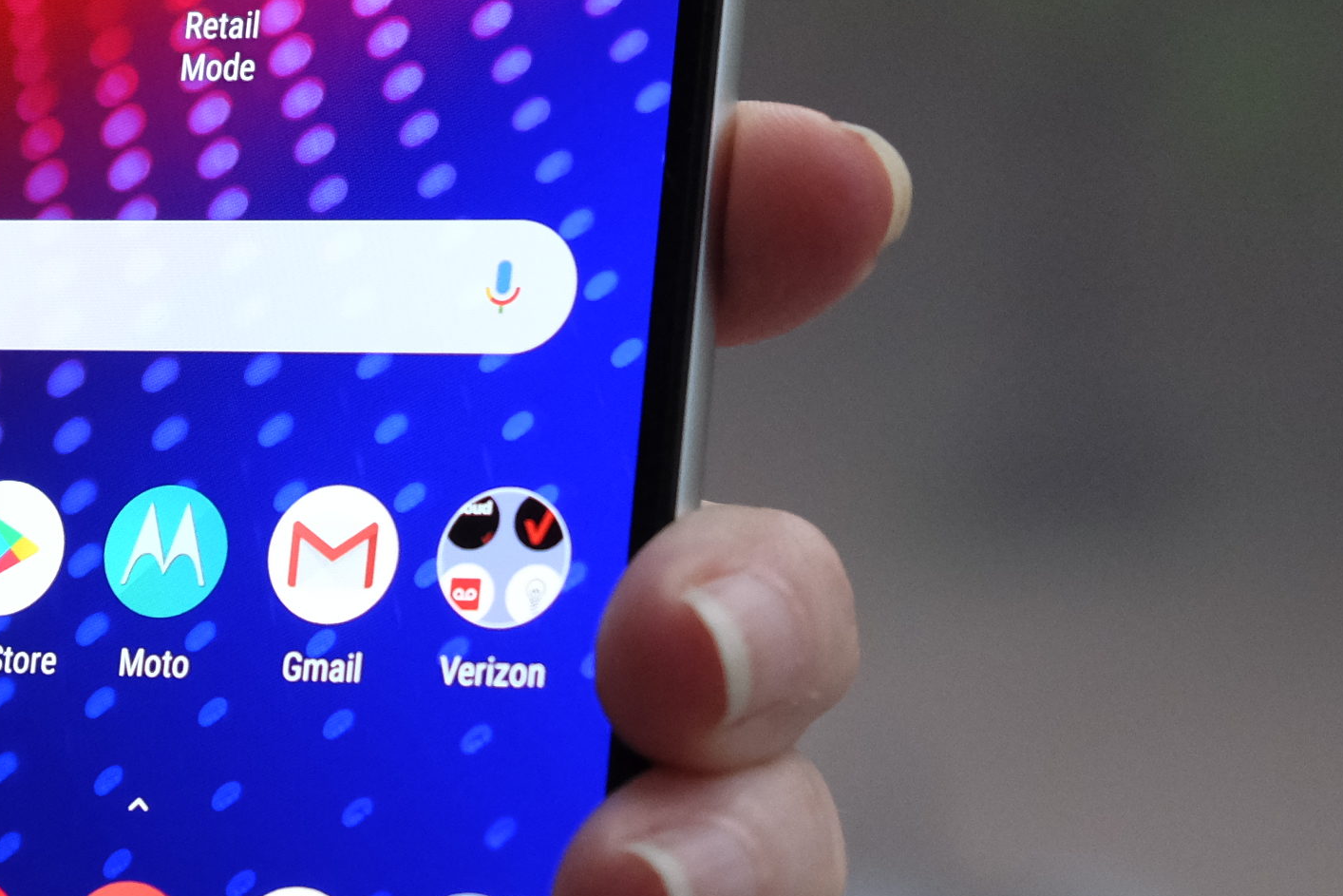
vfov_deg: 6.8
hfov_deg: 10.2
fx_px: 7499
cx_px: 270
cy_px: 165
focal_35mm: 201
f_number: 4
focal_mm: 44.4
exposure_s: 1/280
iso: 2000
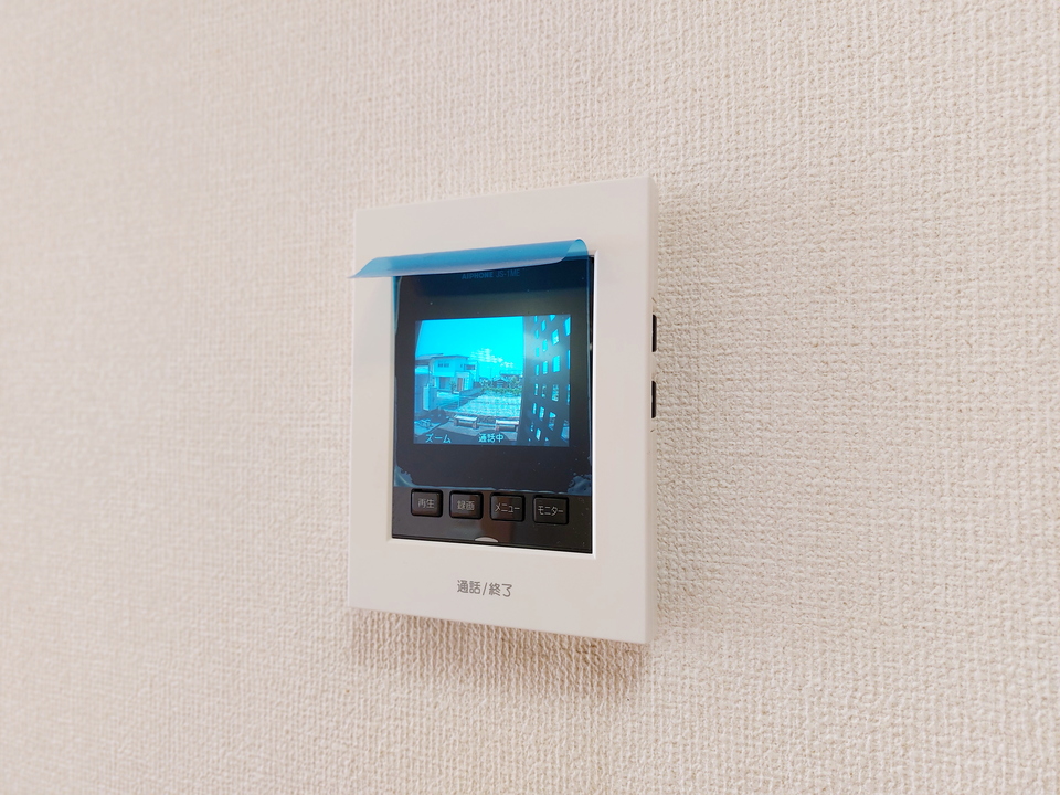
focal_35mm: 24
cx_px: 530
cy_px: 398
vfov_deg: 56.8
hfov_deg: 71.6
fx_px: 735
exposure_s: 1/24
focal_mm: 5.23
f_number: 1.8
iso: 64
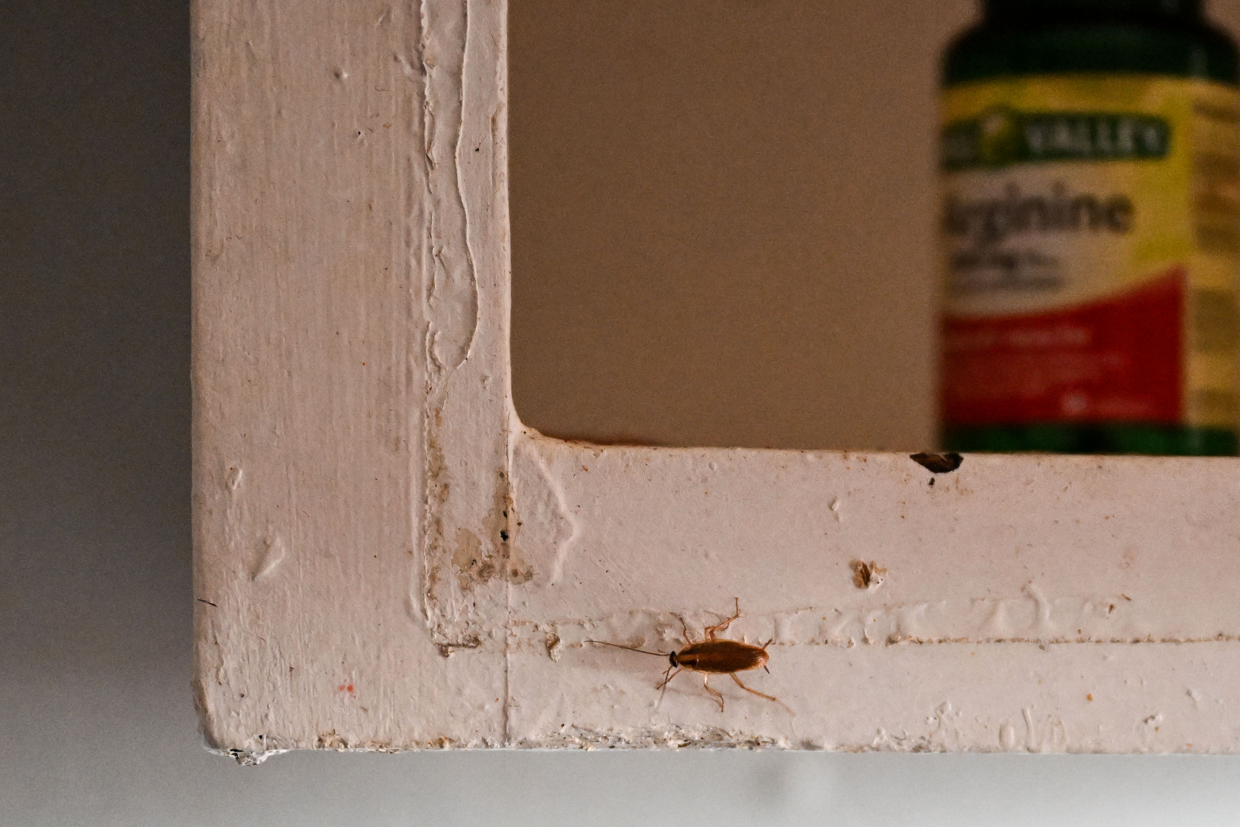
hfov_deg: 21.4
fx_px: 3272
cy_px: 633
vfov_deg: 14.3
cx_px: 860
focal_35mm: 95
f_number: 2.8
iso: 6400
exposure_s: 1/250
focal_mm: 43
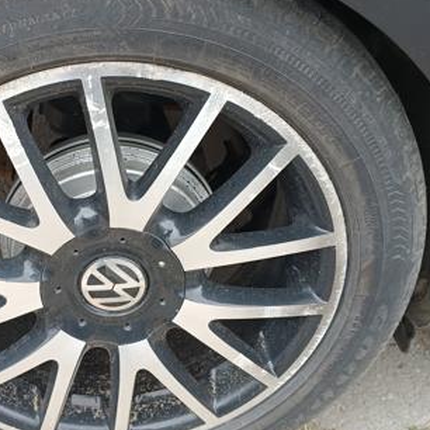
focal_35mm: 48
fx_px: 675
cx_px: 118
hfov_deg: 34.7
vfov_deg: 35.4
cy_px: 215
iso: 318
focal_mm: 4.81
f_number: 1.8
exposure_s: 1/60.1
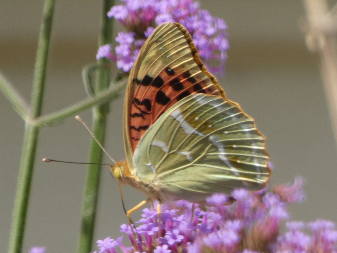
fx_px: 11645
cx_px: 168
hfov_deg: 1.7
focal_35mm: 1196
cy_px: 126
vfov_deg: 1.2
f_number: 5.9
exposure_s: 1/125
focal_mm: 214.2
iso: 100
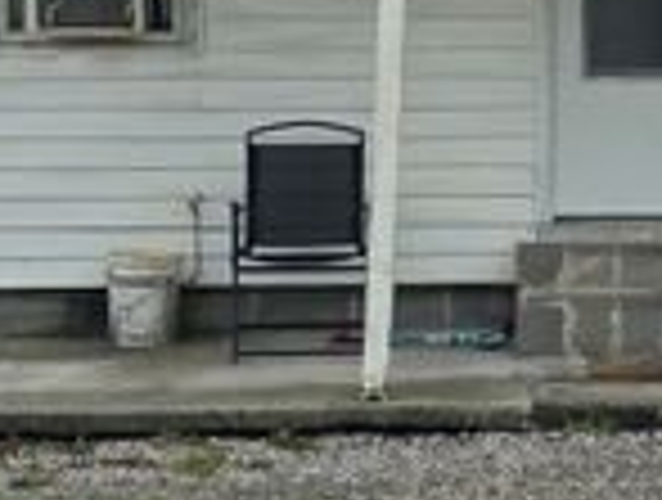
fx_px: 1495
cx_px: 716
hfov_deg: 23.5
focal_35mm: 78
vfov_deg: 18.1
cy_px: -88
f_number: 1.7
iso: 12
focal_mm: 6.3
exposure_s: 1/625
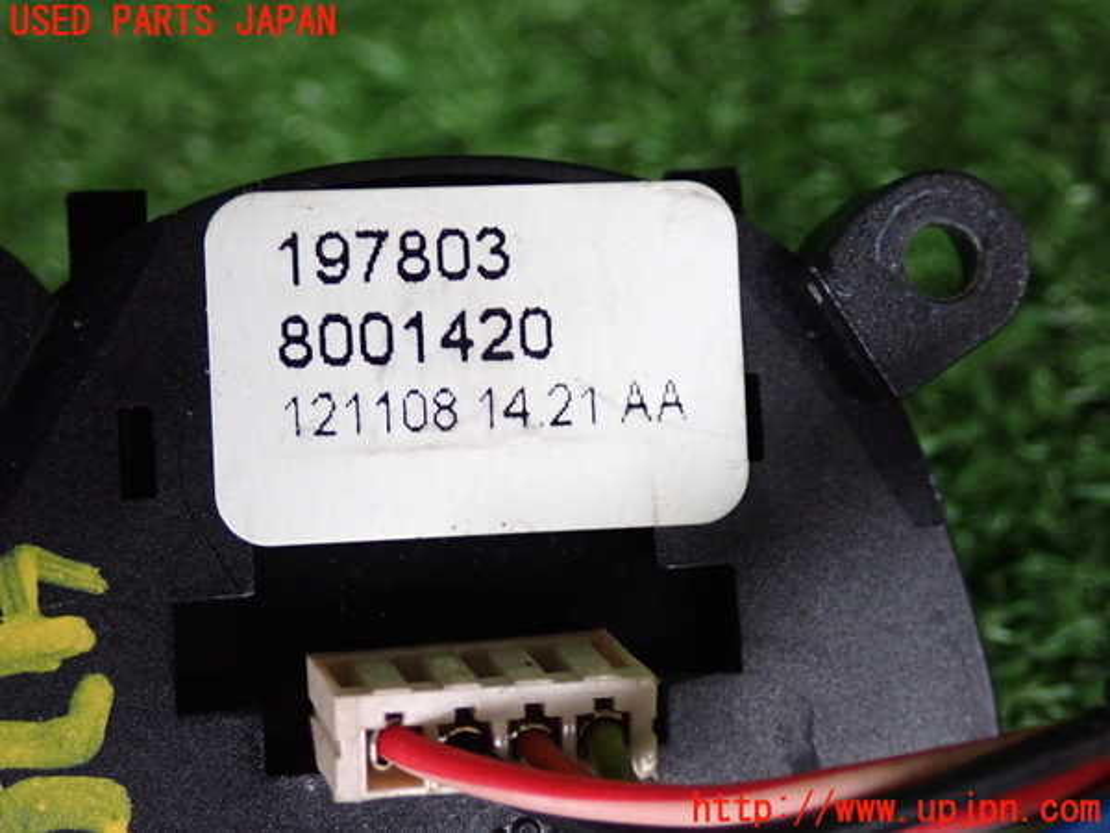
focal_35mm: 71
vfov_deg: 20.7
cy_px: 416
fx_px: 2277
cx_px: 555
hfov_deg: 27.4
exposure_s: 1/60
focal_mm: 12.73
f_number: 3.9
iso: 800
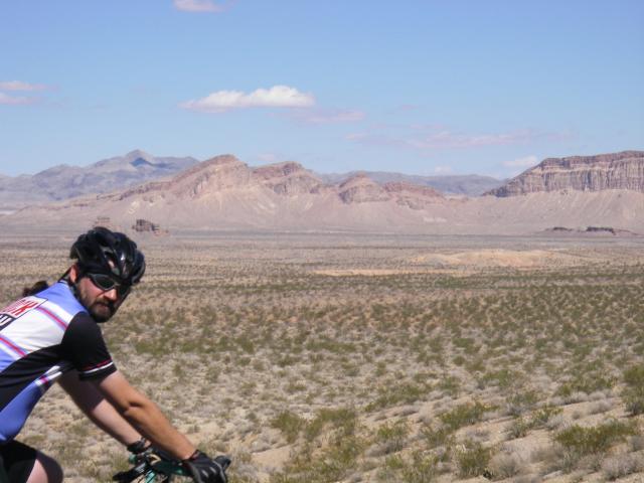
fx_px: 2121
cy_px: 242
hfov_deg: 17.3
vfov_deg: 13.0
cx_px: 322
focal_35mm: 114
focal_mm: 18.9
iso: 100
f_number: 8
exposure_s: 1/400
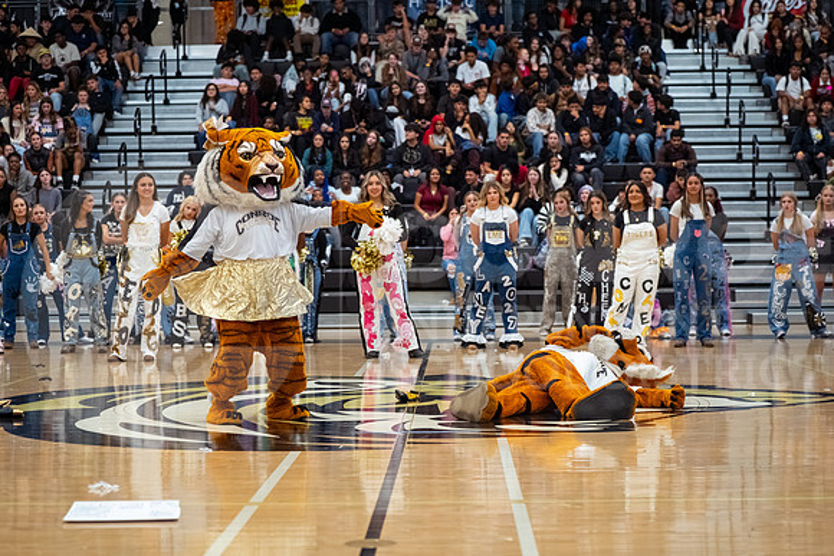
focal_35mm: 79
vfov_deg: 17.3
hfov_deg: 25.7
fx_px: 1830
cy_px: 278
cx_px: 429
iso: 3200
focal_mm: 75
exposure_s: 1/1000
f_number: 3.2
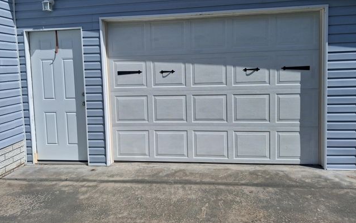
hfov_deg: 64.6
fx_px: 281
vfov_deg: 43.0
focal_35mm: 29
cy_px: 96
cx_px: 177
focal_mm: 4
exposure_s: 1/1135
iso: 20
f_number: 1.8
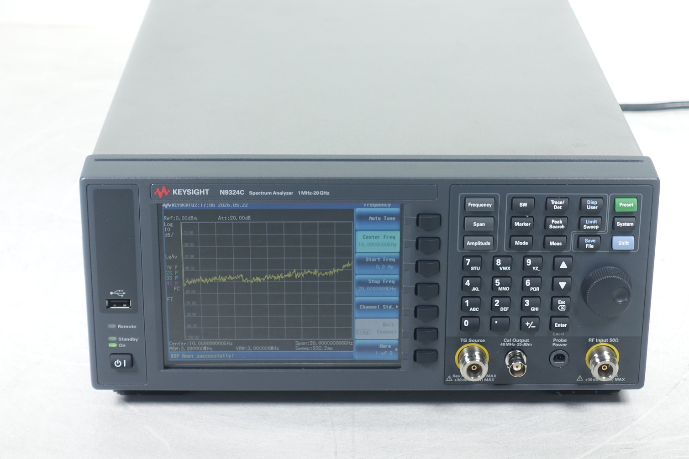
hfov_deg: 21.5
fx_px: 1818
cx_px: 373
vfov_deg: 14.4
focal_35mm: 95
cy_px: 187
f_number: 3.5
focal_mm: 25.7
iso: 125
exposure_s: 1/80
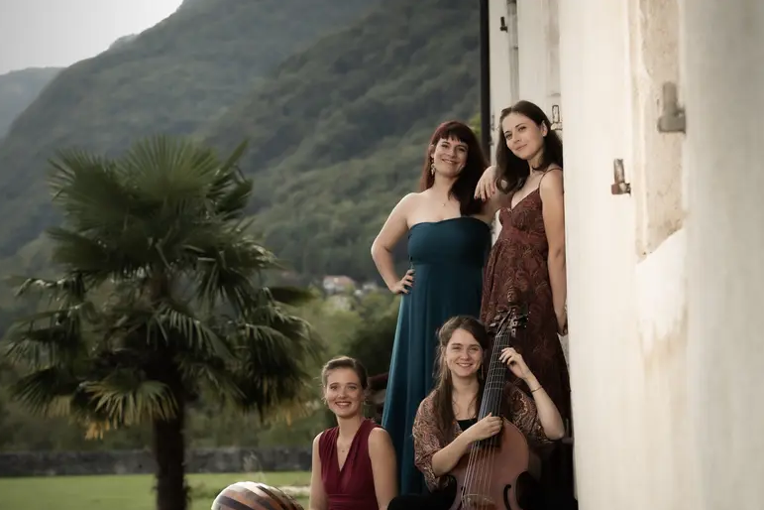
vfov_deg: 12.5
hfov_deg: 18.7
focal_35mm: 109
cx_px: 317
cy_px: 393
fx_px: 2313
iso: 200
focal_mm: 70
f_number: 4
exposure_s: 1/320
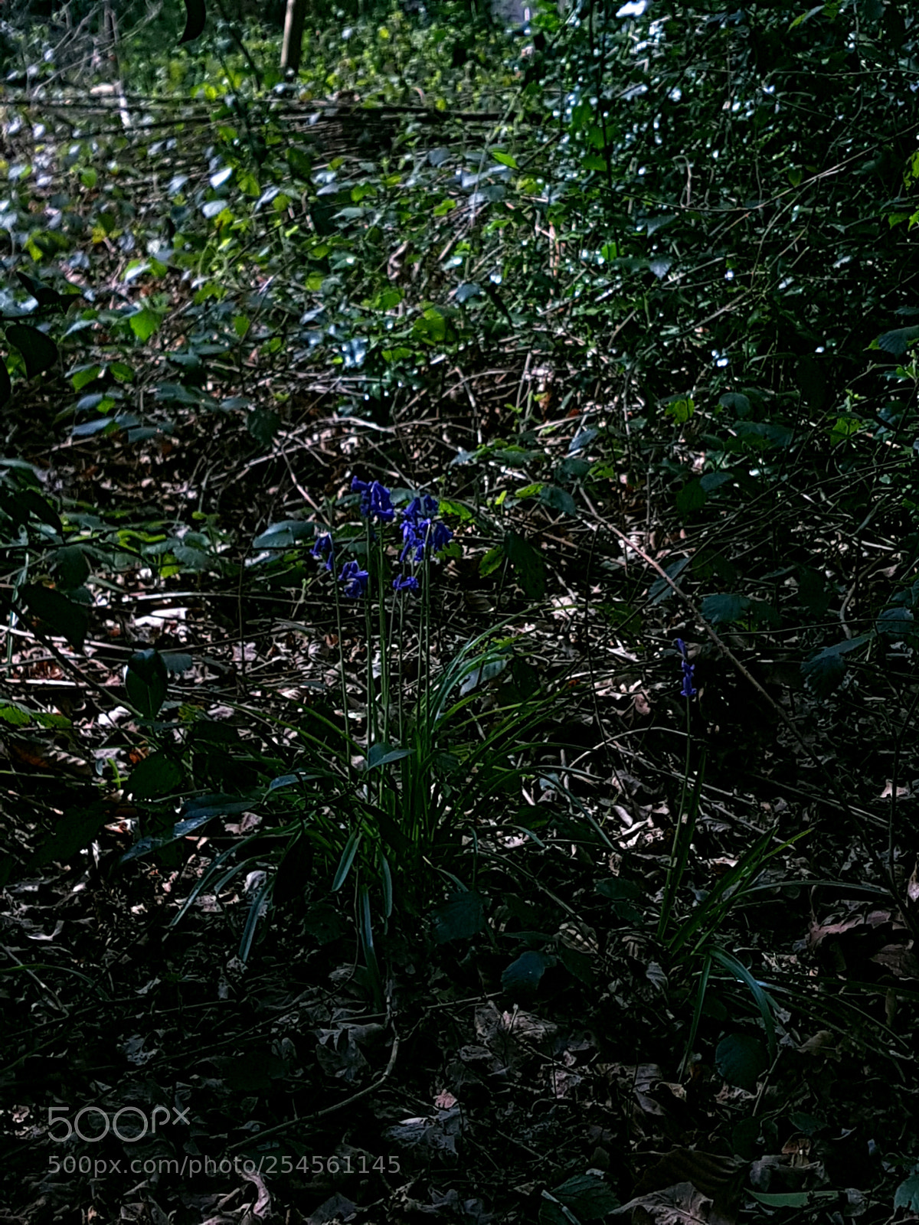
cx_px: 460
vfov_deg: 67.3
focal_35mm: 26
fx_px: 920
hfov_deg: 53.1
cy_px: 612
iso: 40
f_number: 1.7
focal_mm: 4.2
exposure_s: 1/716
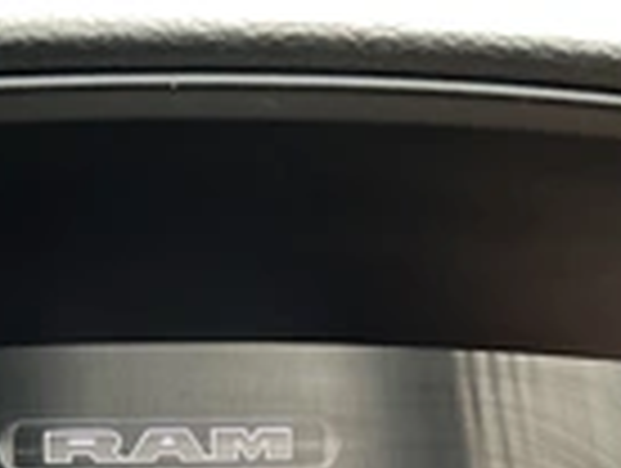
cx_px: 256
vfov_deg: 17.1
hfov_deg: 24.1
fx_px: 1456
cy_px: 621
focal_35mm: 81
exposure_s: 1/50
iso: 100
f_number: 1.8
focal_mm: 3
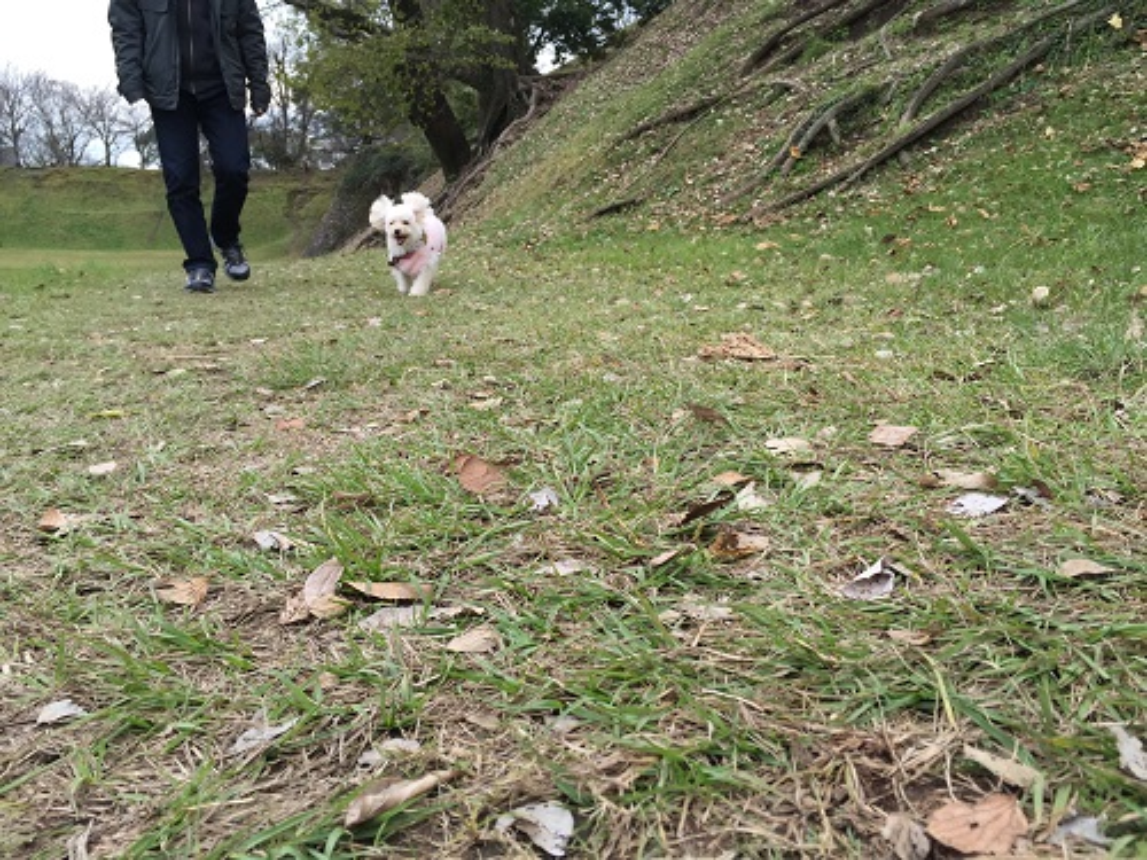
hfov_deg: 61.7
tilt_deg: -10.1
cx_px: 574
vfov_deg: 48.2
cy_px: 430
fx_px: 961
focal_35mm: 29
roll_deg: +0.2
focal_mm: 4.15
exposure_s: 1/187
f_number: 2.2
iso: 32
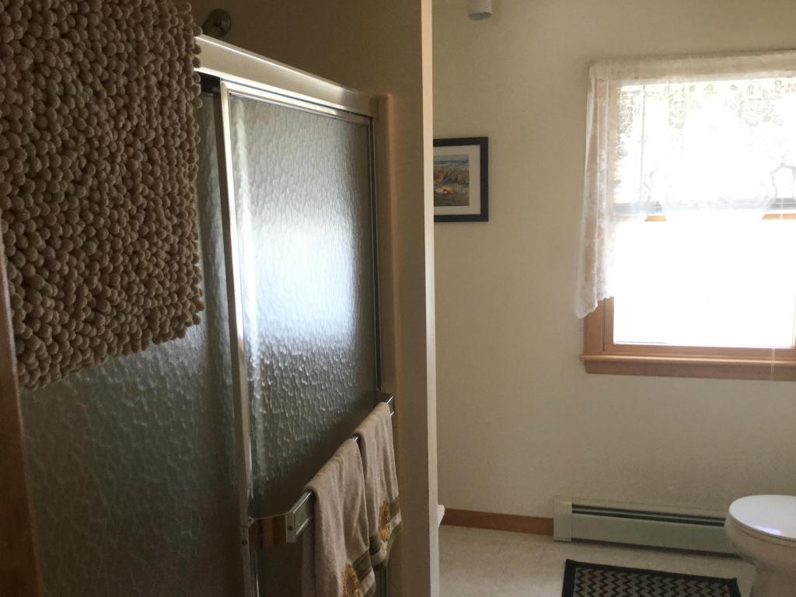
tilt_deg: -10.3
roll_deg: +1.8
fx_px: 713
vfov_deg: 45.4
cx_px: 398
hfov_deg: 58.4
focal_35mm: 31
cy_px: 298
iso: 25
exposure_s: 1/30
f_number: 2.4
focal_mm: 3.3
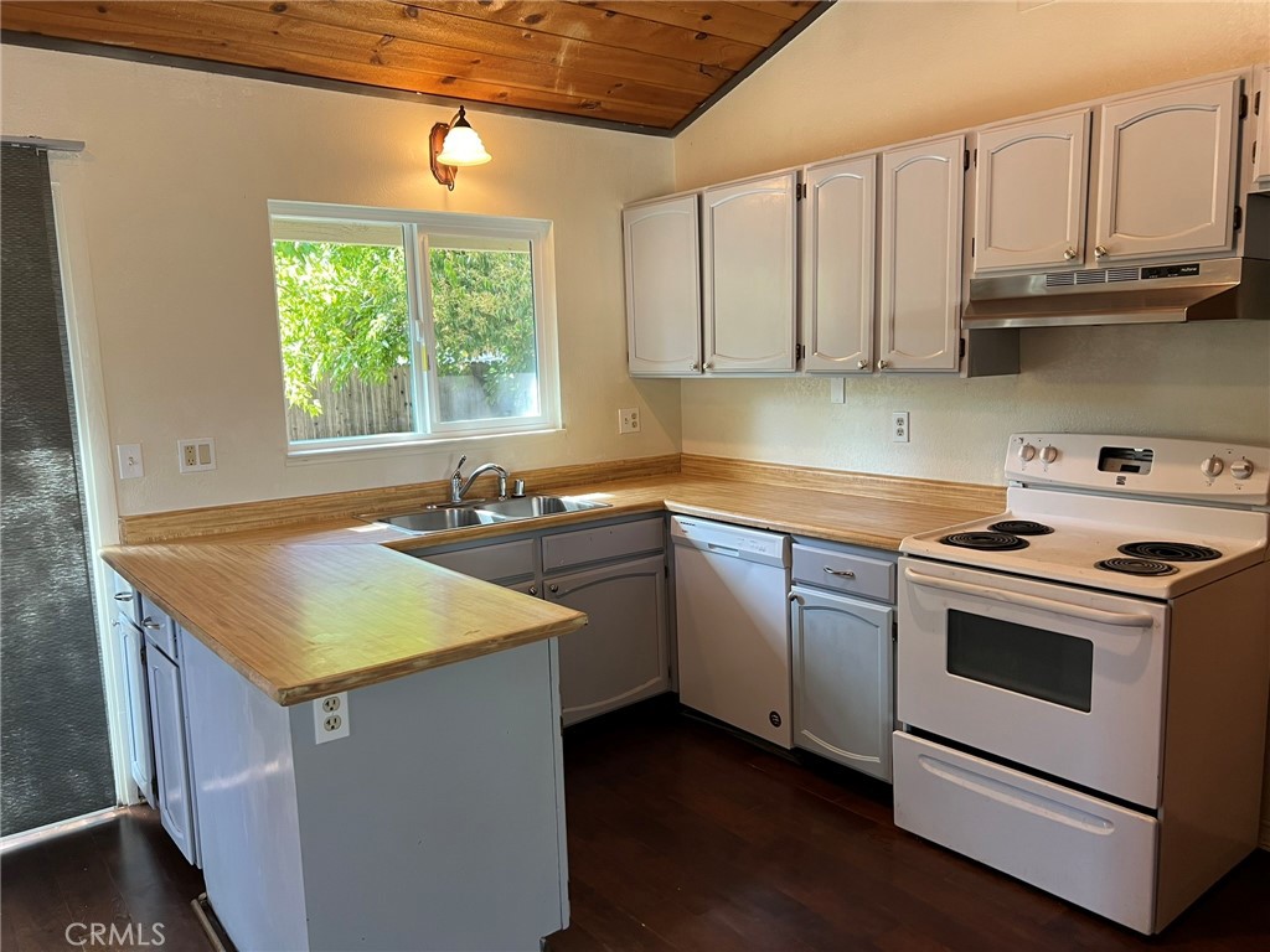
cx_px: 635
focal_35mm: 26
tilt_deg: -7.9
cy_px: 476
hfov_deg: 67.3
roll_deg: +2.4
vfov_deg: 53.1
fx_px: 954
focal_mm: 5.7
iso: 100
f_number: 1.5
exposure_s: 1/60
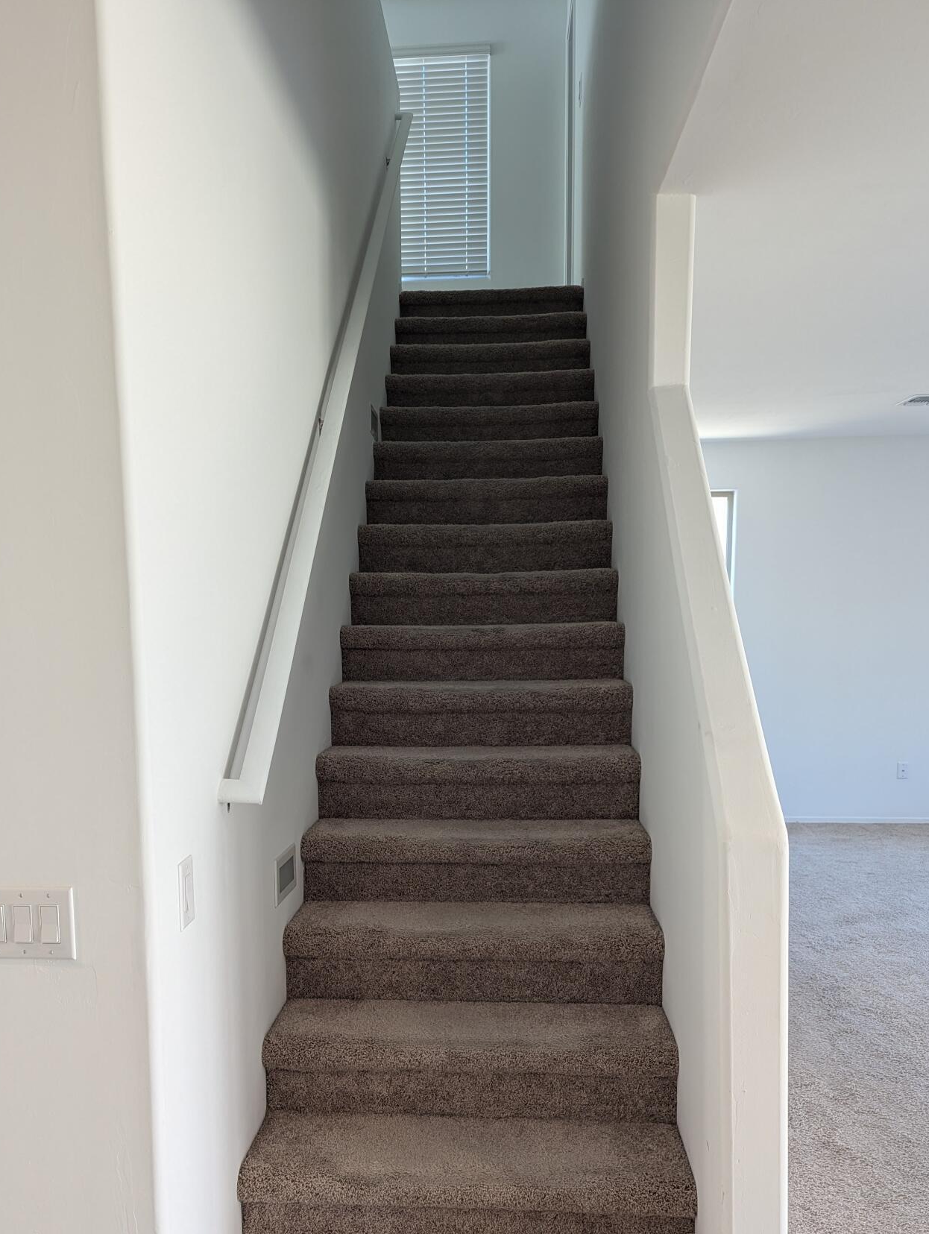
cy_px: 740
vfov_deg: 61.1
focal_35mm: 29
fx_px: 1035
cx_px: 419
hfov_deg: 48.3
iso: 71
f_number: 1.85
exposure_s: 1/30.4
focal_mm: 6.81
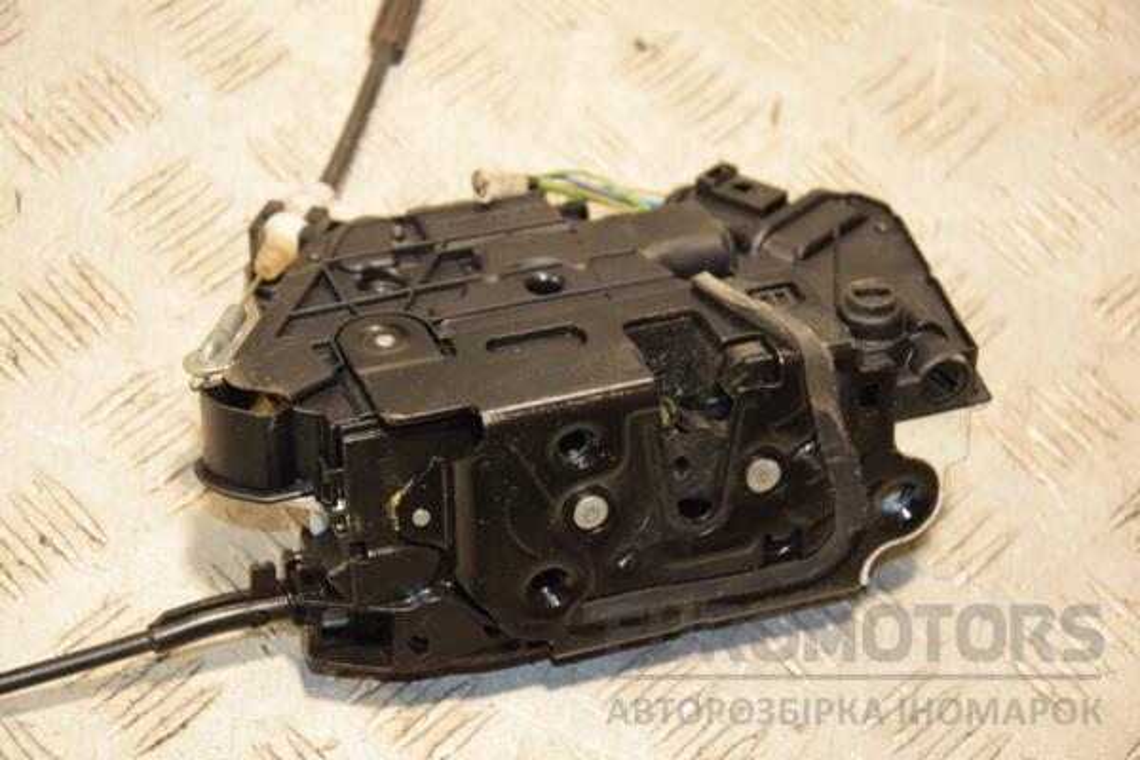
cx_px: 570
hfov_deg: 21.9
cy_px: 380
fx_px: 2945
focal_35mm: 93
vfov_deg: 14.7
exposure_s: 1/100
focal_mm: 62
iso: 800
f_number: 5.3
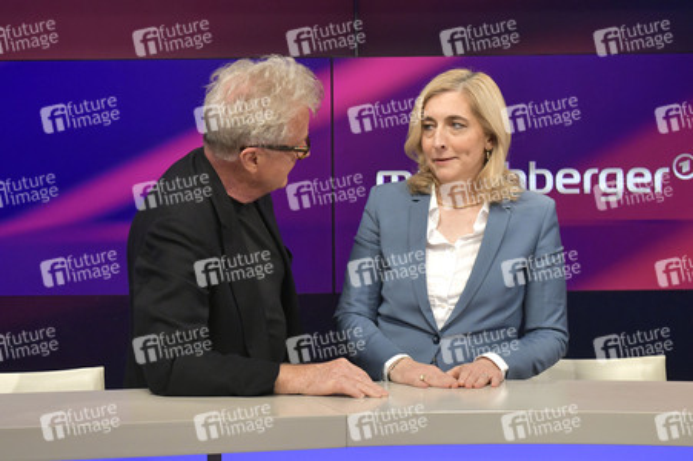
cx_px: 346
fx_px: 1193
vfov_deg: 21.9
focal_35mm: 62
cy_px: 230
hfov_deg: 32.4
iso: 2500
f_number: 6.3
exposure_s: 1/200
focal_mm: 62
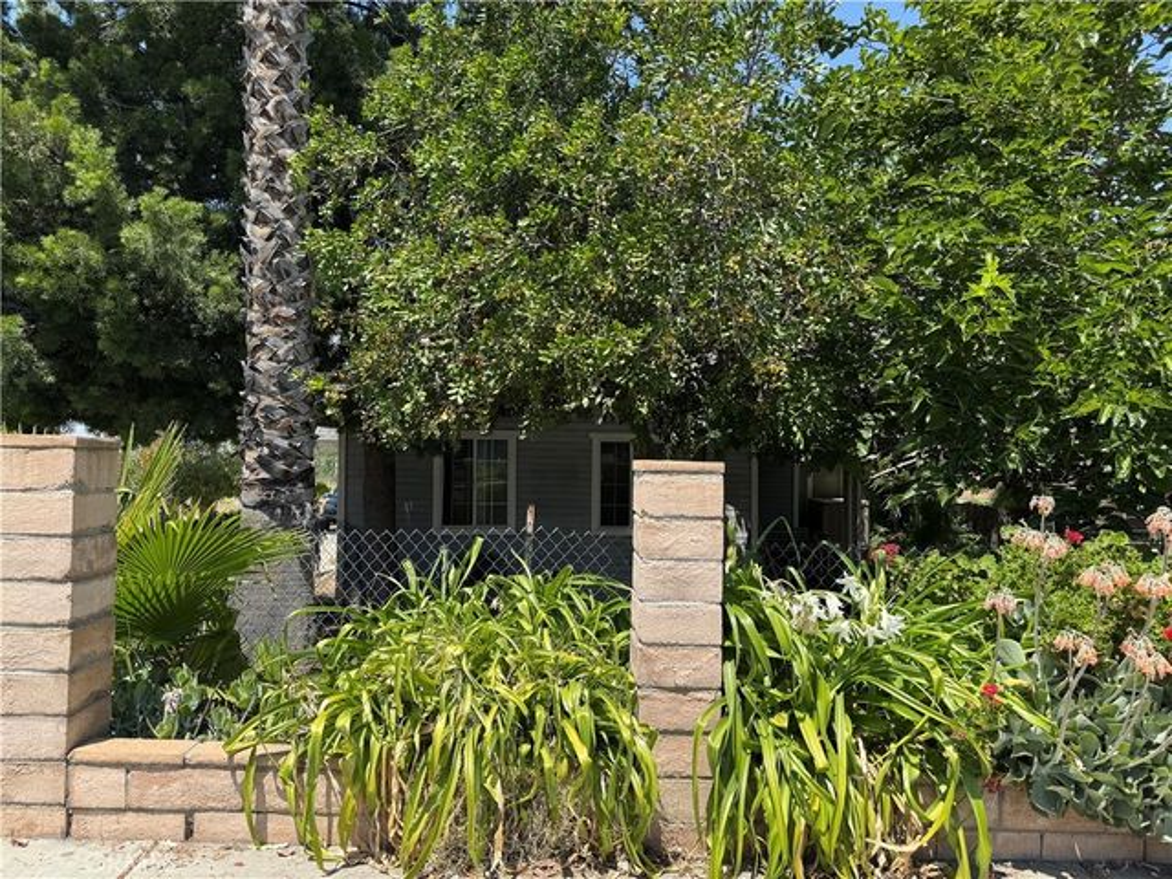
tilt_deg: +0.1
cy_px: 440
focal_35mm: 24
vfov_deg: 56.8
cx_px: 586
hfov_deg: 71.6
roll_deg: -0.9
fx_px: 813
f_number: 1.78
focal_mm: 6.76
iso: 80
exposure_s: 1/1923
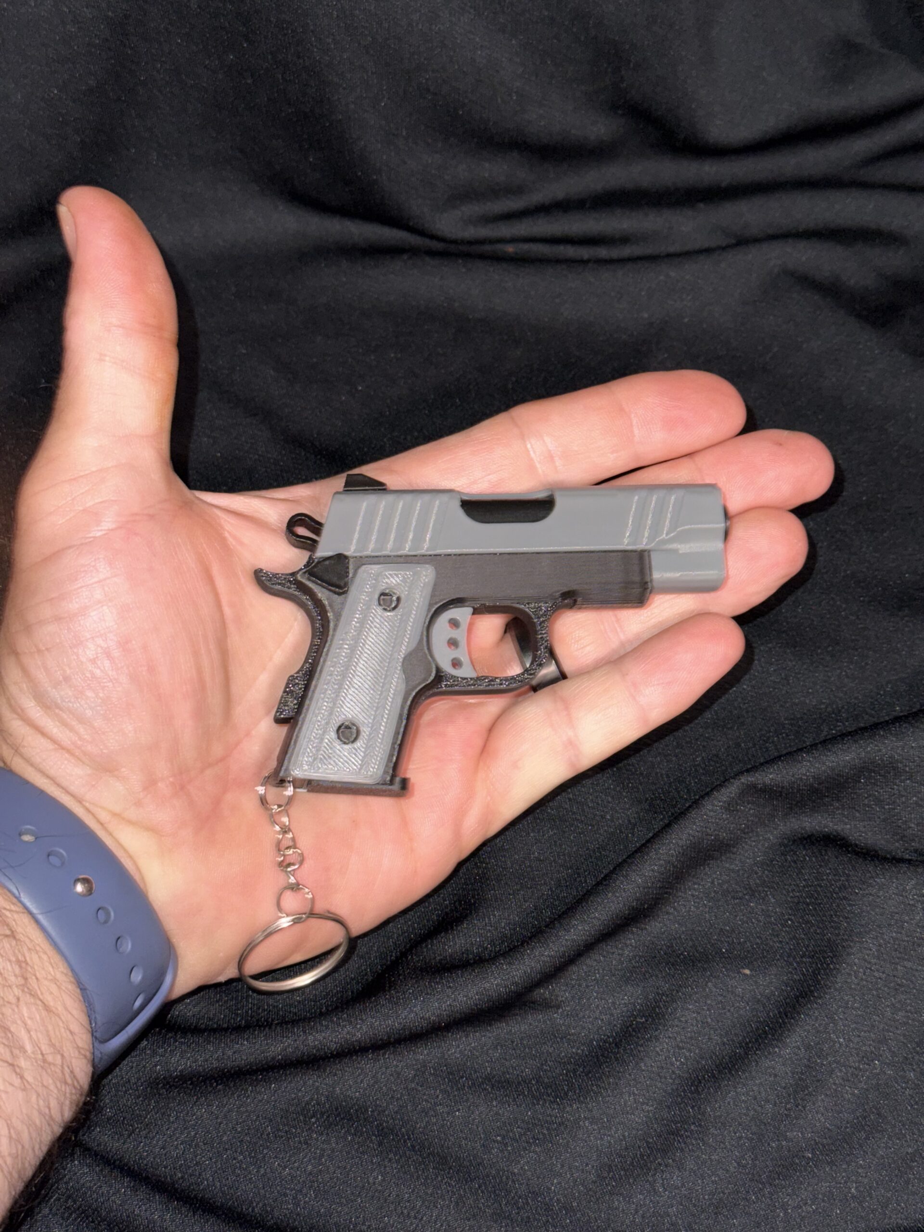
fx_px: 1708
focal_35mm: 48
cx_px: 462
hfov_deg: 30.3
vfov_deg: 39.7
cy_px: 616
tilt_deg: -57.8
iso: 80
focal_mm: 6.76
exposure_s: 1/7
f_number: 1.78
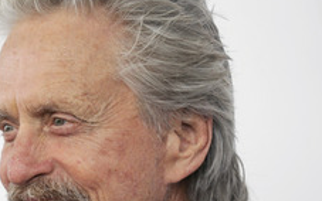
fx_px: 3546
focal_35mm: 404
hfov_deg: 5.2
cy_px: 146
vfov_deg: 3.3
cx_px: 20
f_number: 5
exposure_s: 1/500
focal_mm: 200
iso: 1250
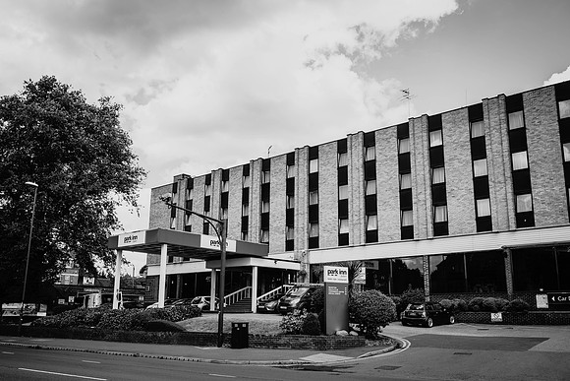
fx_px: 554
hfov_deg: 54.4
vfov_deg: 37.9
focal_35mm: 35
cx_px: 285
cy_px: 190
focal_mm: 35
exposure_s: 1/500
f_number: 5.6
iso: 160
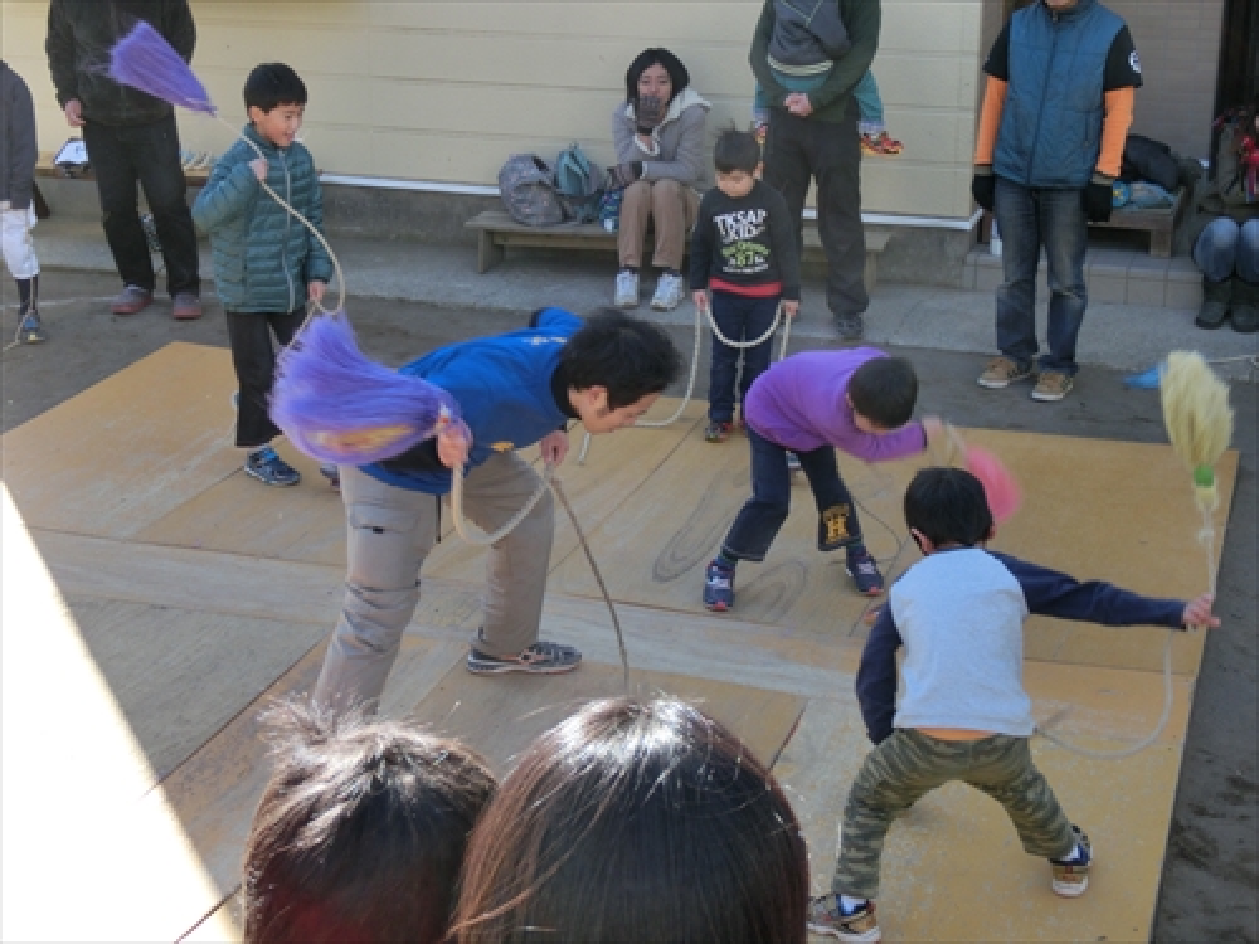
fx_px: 2073
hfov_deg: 33.8
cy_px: 472
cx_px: 630
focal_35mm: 57
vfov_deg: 25.7
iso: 80
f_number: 4.5
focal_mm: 10.11
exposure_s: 1/160
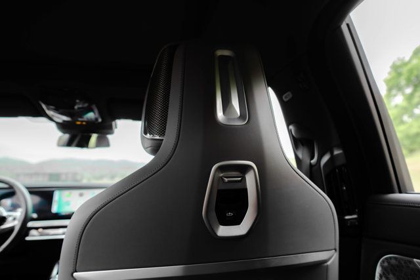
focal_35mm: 24
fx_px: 280
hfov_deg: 73.7
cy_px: 140
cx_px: 210
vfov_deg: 53.2
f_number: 5
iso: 640
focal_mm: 24
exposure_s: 1/200
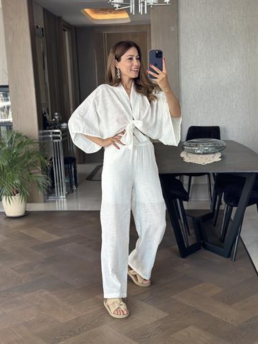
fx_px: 477
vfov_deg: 39.6
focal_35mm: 48
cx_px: 129
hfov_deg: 30.3
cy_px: 172
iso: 100
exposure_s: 1/139
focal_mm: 6.86
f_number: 1.78
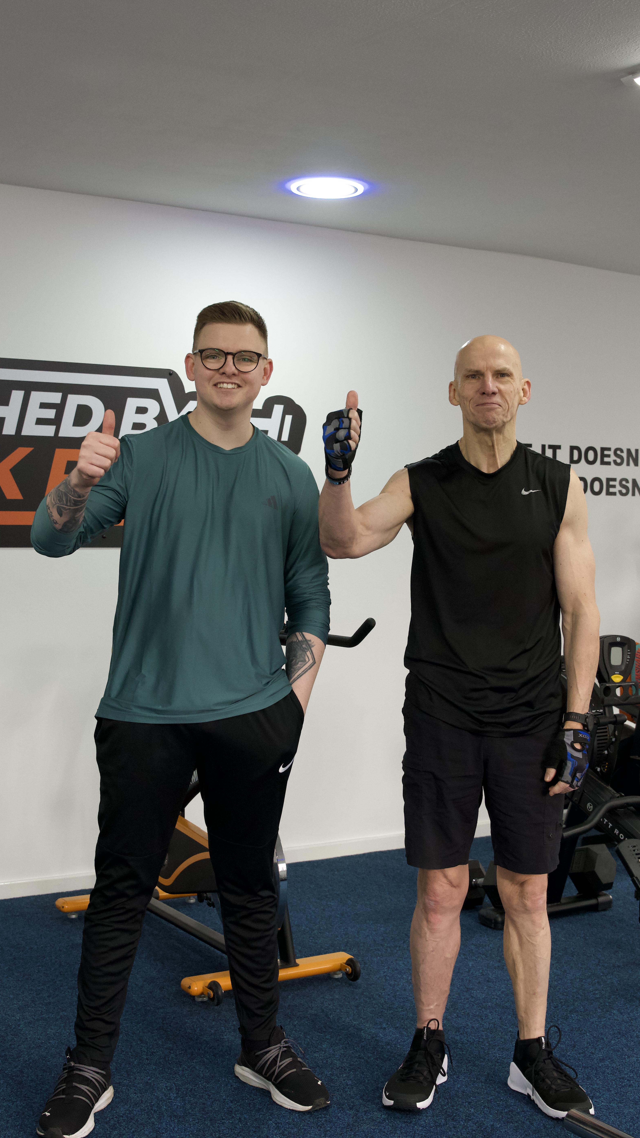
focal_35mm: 47
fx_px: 1418
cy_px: 559
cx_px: 345
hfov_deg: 25.4
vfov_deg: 43.7
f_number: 4
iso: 1250
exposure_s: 1/160
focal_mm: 28
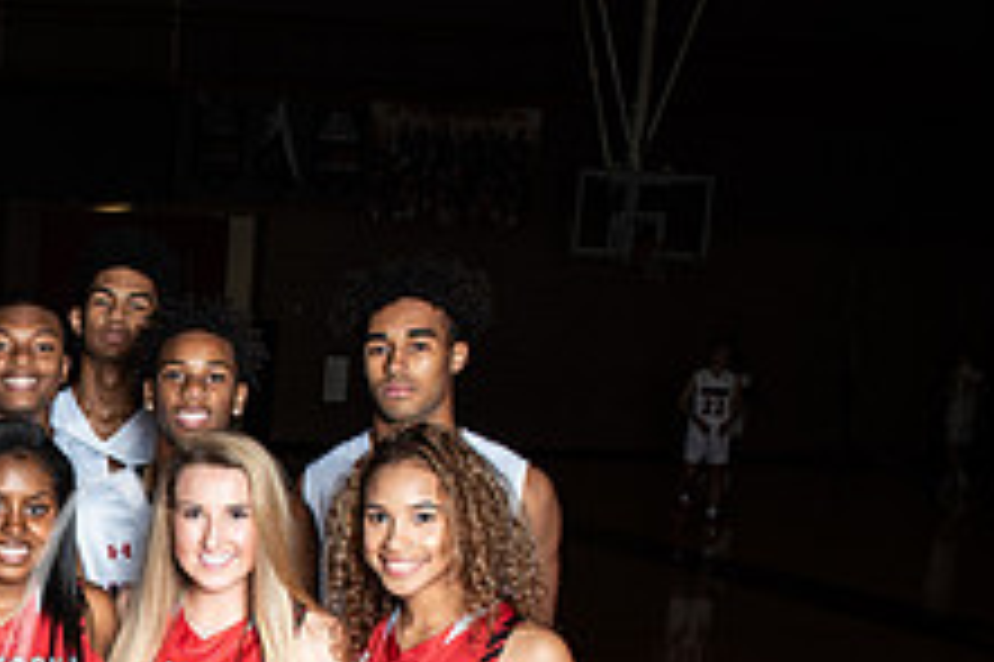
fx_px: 1738
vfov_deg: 20.9
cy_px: 651
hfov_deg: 28.4
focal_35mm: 63
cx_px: -148
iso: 320
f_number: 14
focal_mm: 24
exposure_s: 1/200
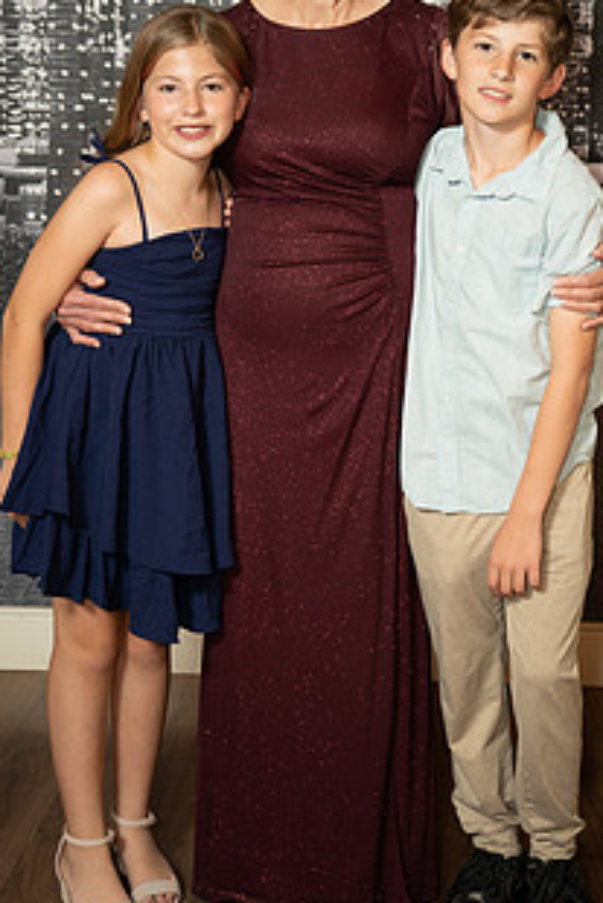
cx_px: 344
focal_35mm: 69
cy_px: 352
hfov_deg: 19.7
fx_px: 1732
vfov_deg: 29.1
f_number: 2.8
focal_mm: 47.6
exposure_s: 1/160
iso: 1000
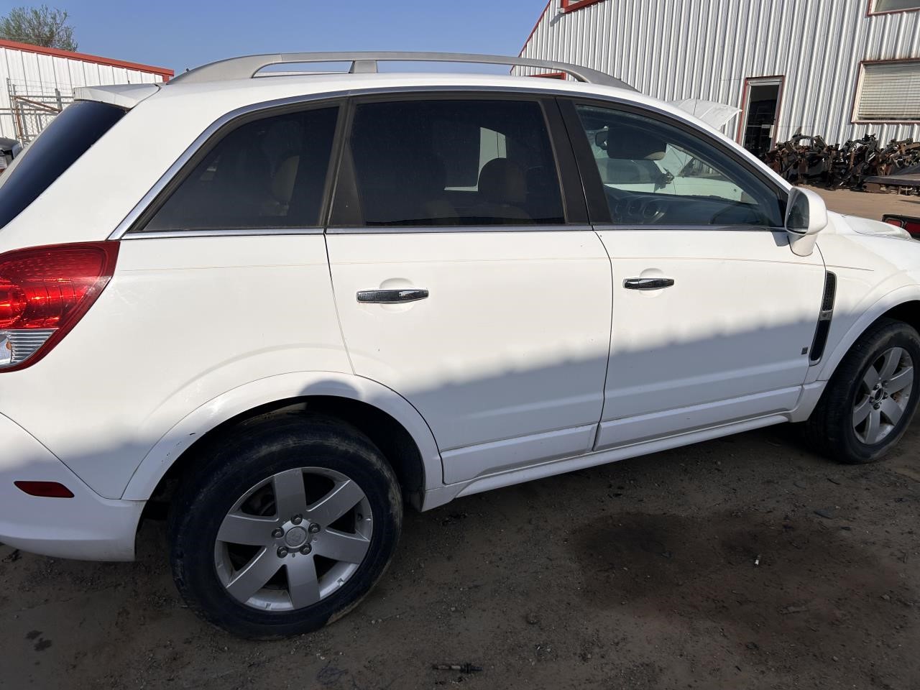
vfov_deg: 53.1
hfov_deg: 67.3
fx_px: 691
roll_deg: -1.9
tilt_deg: -17.4
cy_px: 345
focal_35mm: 26
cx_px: 460
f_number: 1.5
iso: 50
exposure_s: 1/9434
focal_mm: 5.7
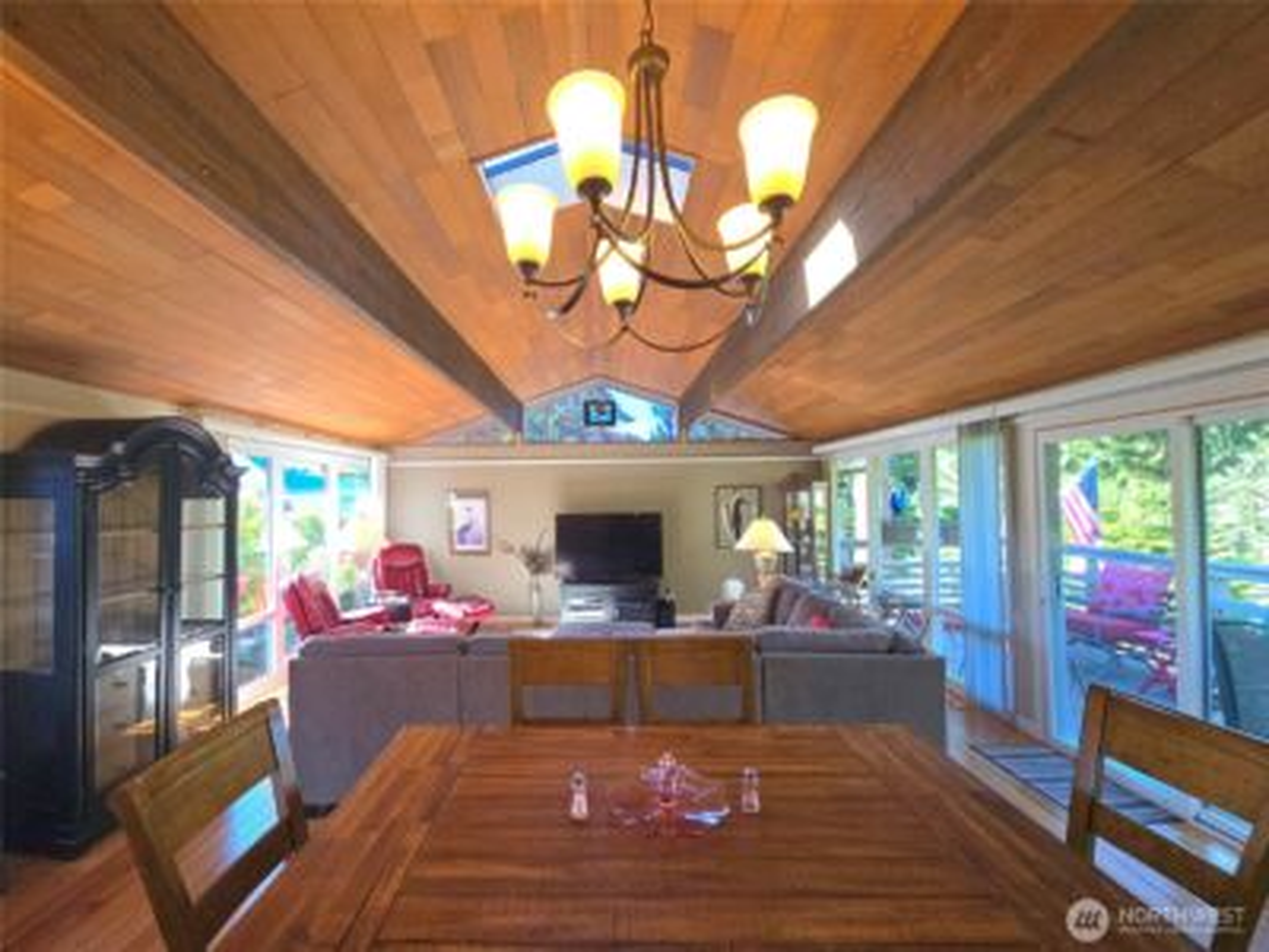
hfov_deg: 106.2
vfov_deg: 89.9
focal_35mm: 13
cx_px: 634
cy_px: 476
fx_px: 477
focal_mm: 2.2
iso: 80
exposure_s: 1/60.2
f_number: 2.2
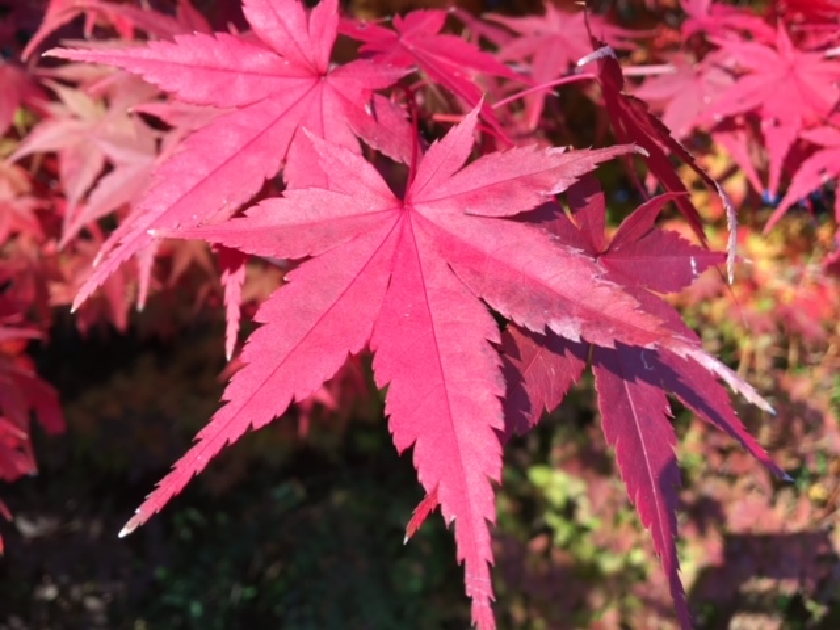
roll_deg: -4.8
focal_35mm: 29
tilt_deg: +3.0
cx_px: 420
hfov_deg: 61.7
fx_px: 704
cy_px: 315
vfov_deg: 48.2
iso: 25
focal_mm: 4.15
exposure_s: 1/178
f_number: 2.2
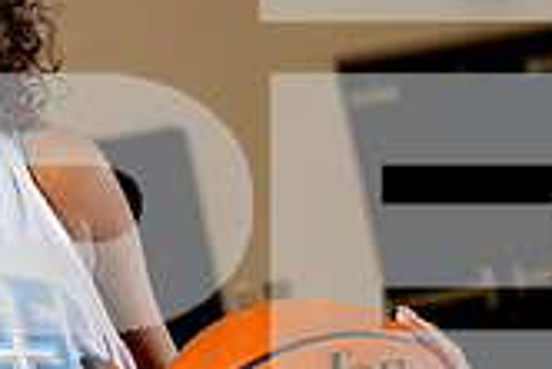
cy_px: 251
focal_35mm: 244
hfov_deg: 8.3
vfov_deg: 5.6
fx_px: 3745
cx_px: -193
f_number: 5.6
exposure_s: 1/250
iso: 400
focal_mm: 70
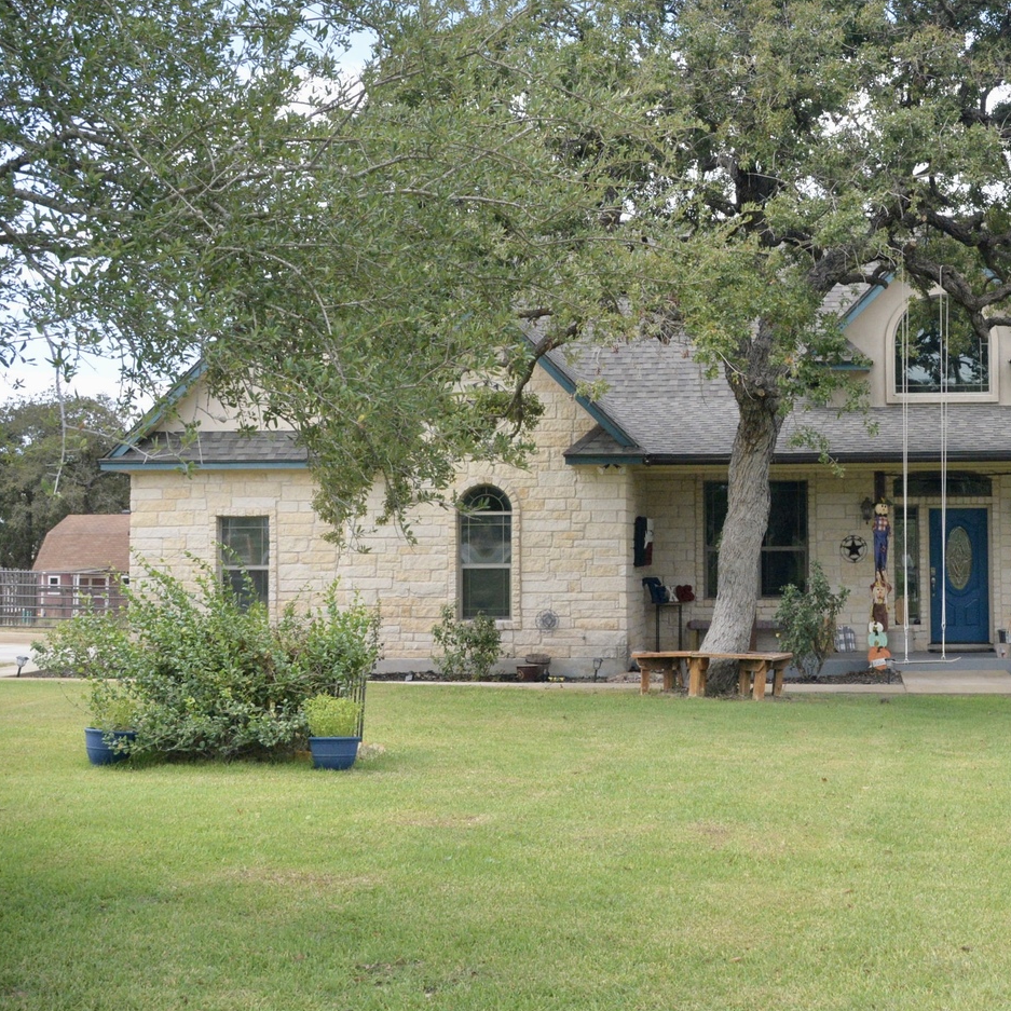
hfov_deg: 34.9
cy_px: 441
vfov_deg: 36.0
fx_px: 1553
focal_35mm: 47
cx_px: 808
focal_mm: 32
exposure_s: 1/2500
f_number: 9
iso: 4000
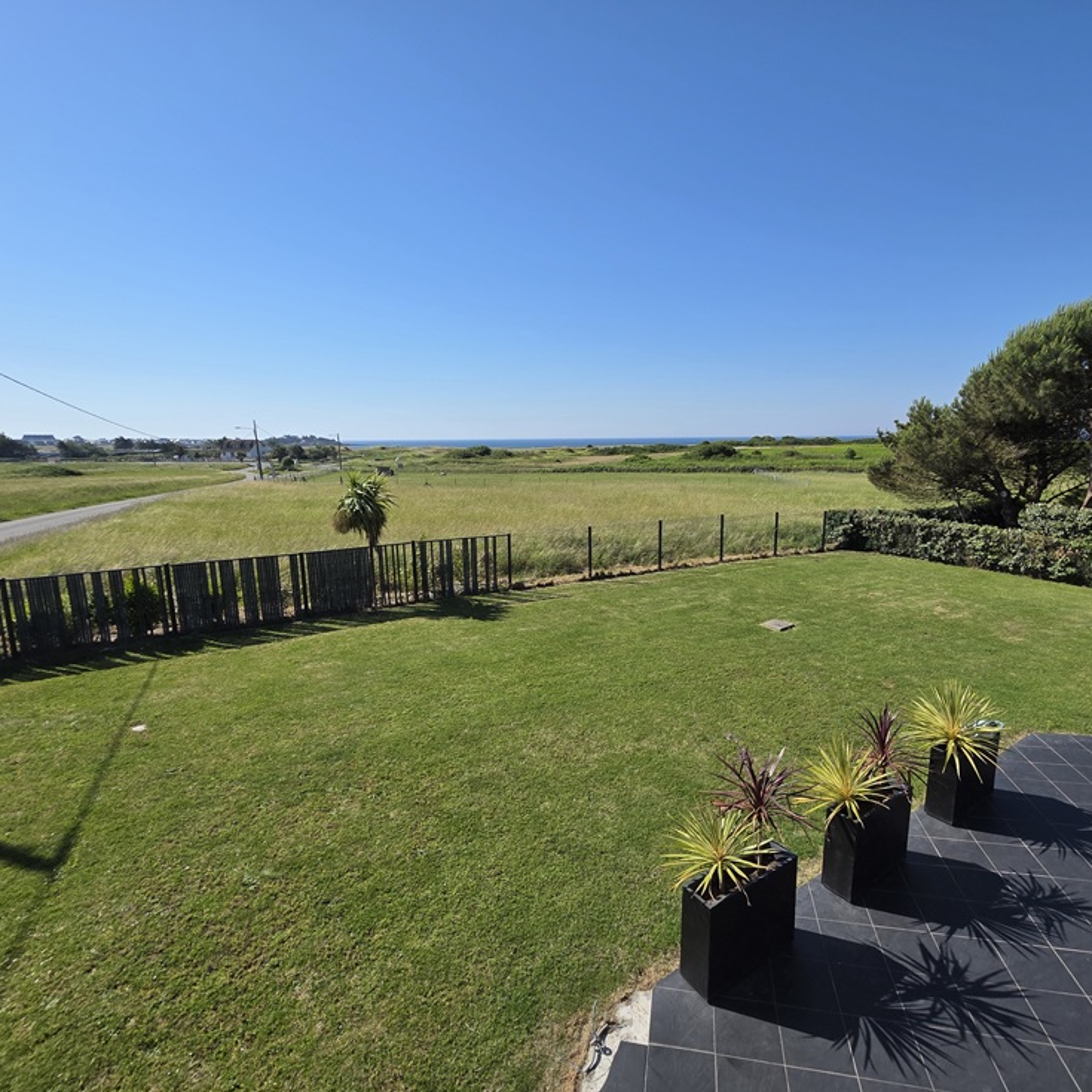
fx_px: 571
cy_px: 554
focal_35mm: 16
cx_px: 582
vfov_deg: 87.4
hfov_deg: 87.3
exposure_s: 1/2745
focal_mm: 2.2
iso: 40
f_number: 1.9
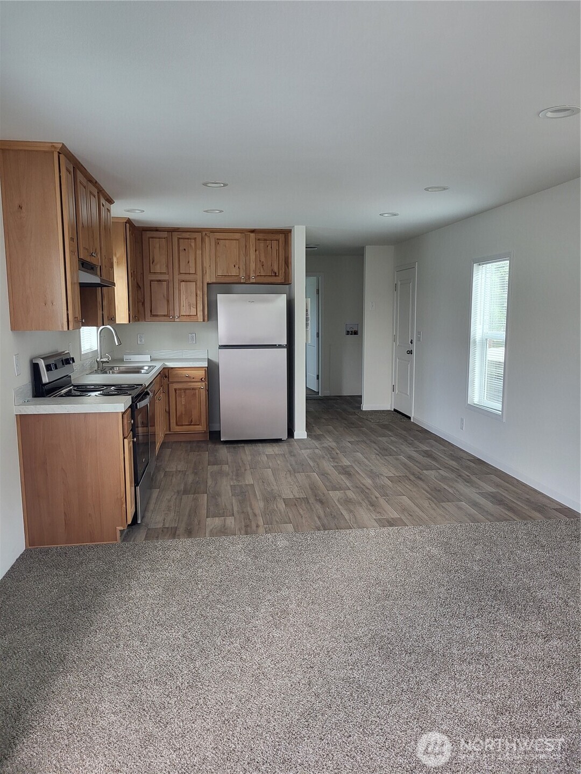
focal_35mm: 26
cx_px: 290
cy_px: 387
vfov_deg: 67.3
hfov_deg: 53.1
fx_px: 582
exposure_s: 1/120
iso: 200
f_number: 1.8
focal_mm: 5.4
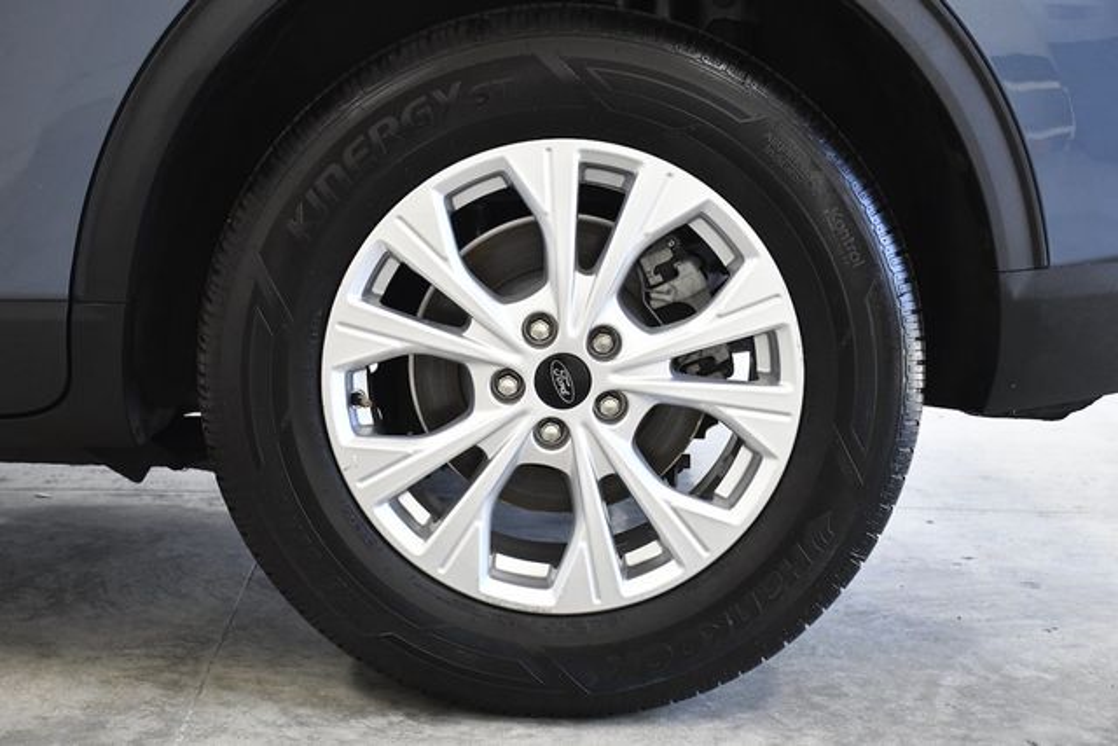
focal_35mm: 57
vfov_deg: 23.8
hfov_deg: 35.0
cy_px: 373
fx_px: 1770
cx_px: 559
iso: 2500
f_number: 4.5
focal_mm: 38
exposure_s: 1/640
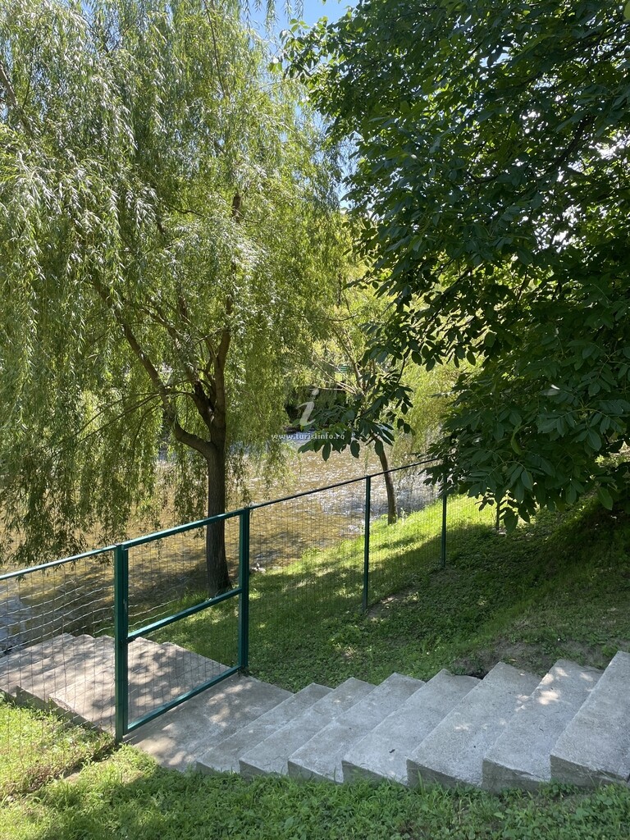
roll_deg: -1.1
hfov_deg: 53.1
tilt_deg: -5.9
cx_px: 315
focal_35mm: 26
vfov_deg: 67.3
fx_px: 631
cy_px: 420
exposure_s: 1/515
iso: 32
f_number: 1.6
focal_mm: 4.2
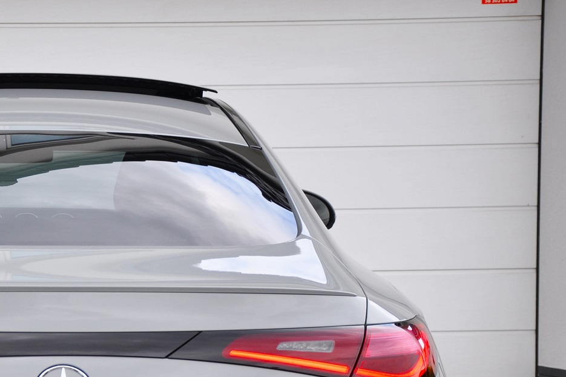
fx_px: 2154
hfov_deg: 14.8
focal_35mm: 137
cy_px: 380
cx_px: 57
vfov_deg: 9.9
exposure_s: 1/160
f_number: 6.3
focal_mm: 45
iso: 250
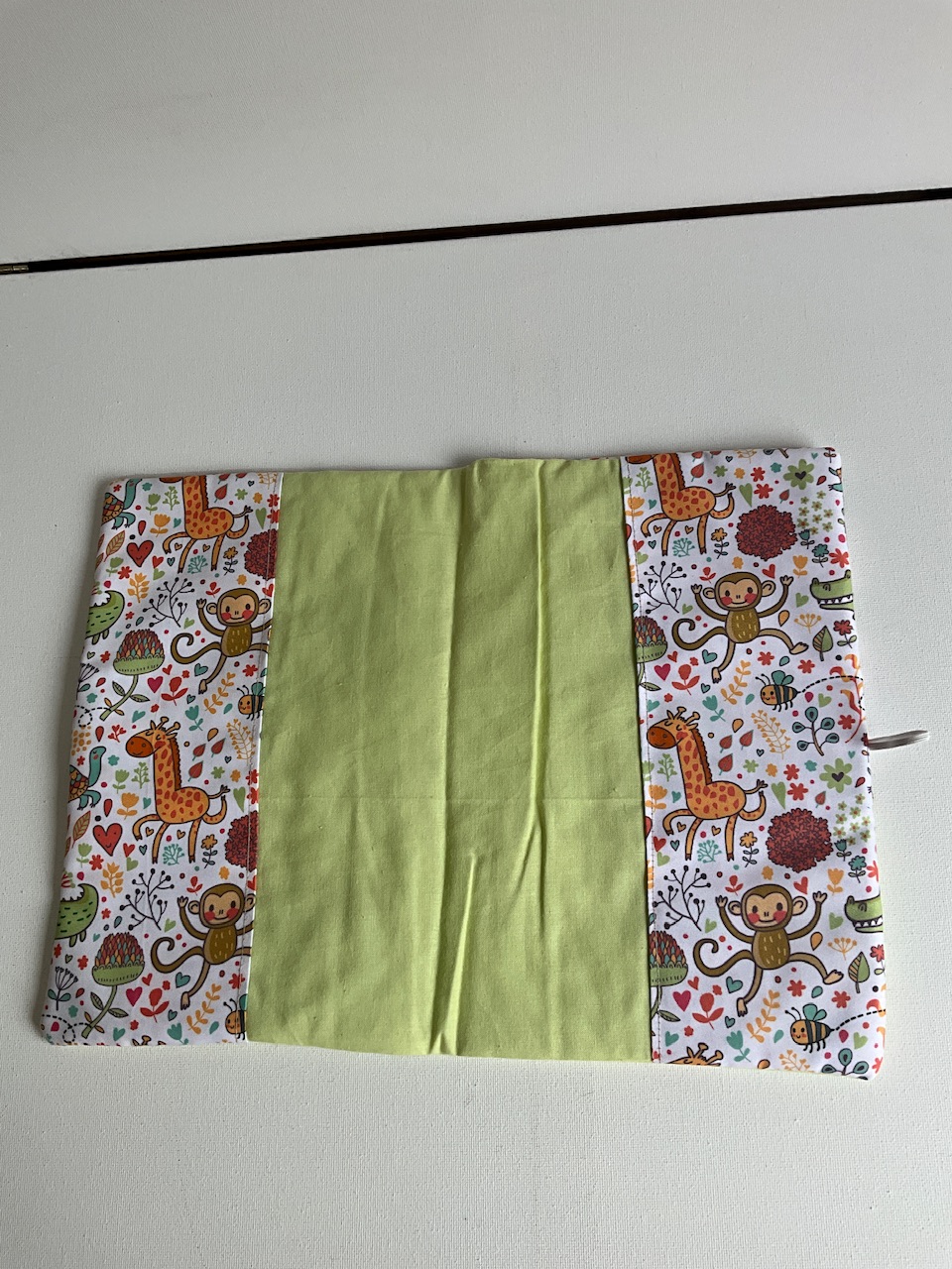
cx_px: 476
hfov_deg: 48.2
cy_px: 634
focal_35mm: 29
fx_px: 1063
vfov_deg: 61.7
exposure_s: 1/269
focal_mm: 3
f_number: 1.8
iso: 25
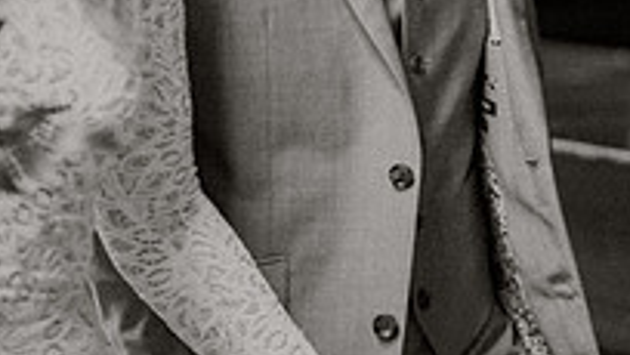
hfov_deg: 6.9
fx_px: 5231
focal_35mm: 313
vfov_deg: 3.9
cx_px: 105
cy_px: -170
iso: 640
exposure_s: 1/400
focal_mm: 105
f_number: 2
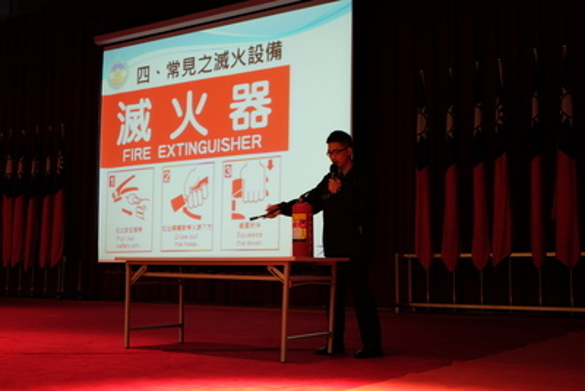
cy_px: 196
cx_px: 292
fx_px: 731
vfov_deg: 29.9
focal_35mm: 45
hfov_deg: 43.6
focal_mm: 30.2
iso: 2000
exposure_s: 1/30
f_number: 6.4
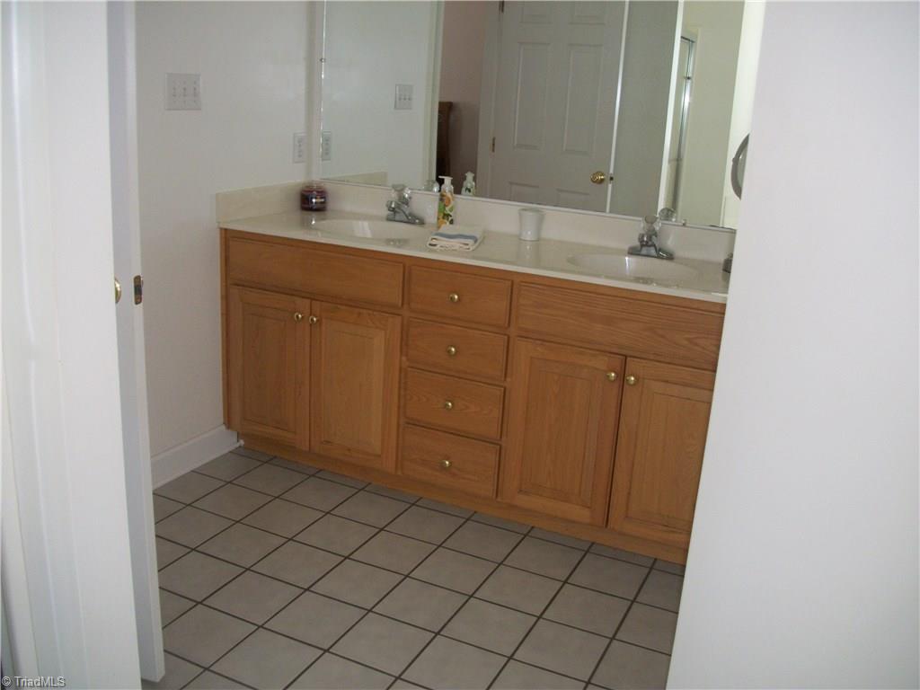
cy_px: 345
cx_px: 460
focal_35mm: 32
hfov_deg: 56.8
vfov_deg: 44.2
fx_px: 850
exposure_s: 1/30
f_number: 2.9
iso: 160
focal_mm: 5.7
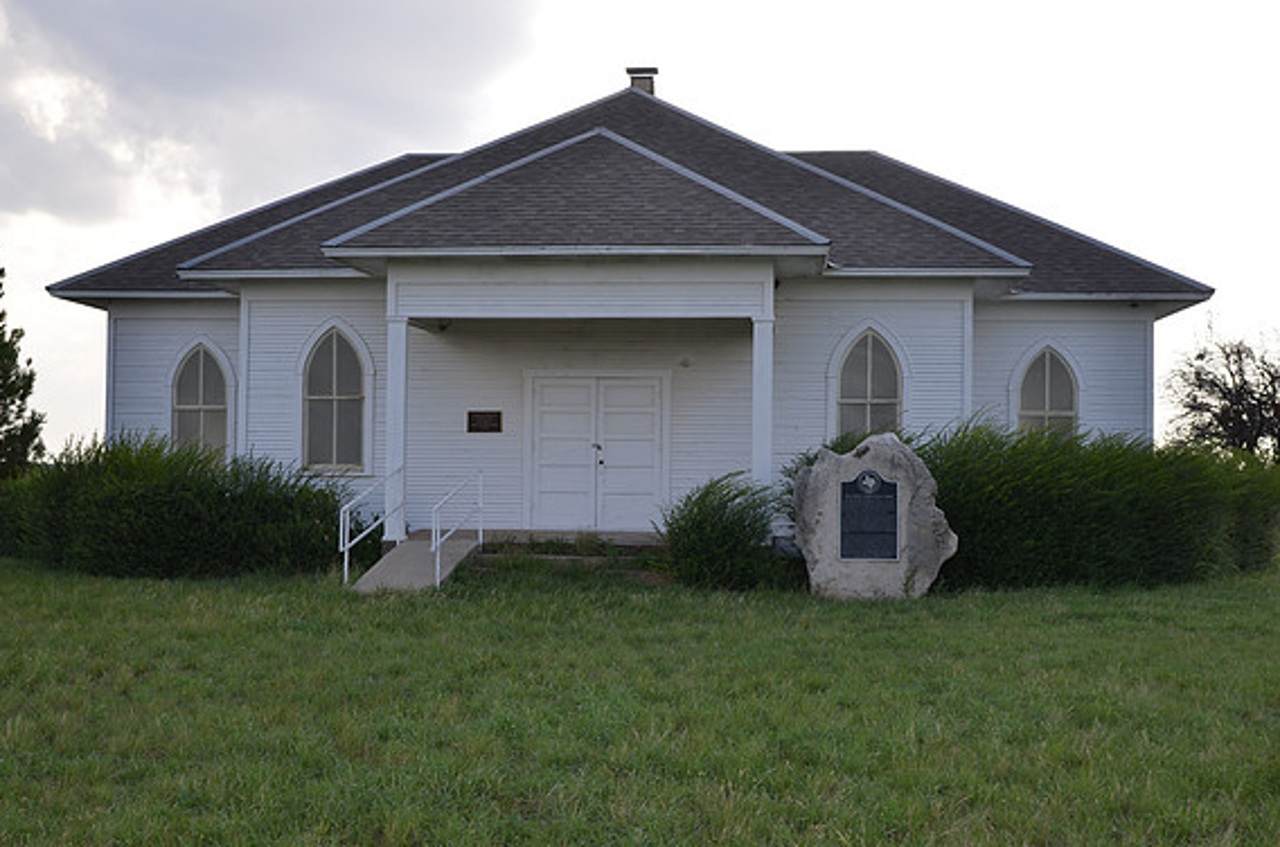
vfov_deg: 27.4
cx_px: 631
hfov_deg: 40.4
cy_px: 419
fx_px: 1738
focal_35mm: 49
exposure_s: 1/250
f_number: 7.1
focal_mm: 32
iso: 100
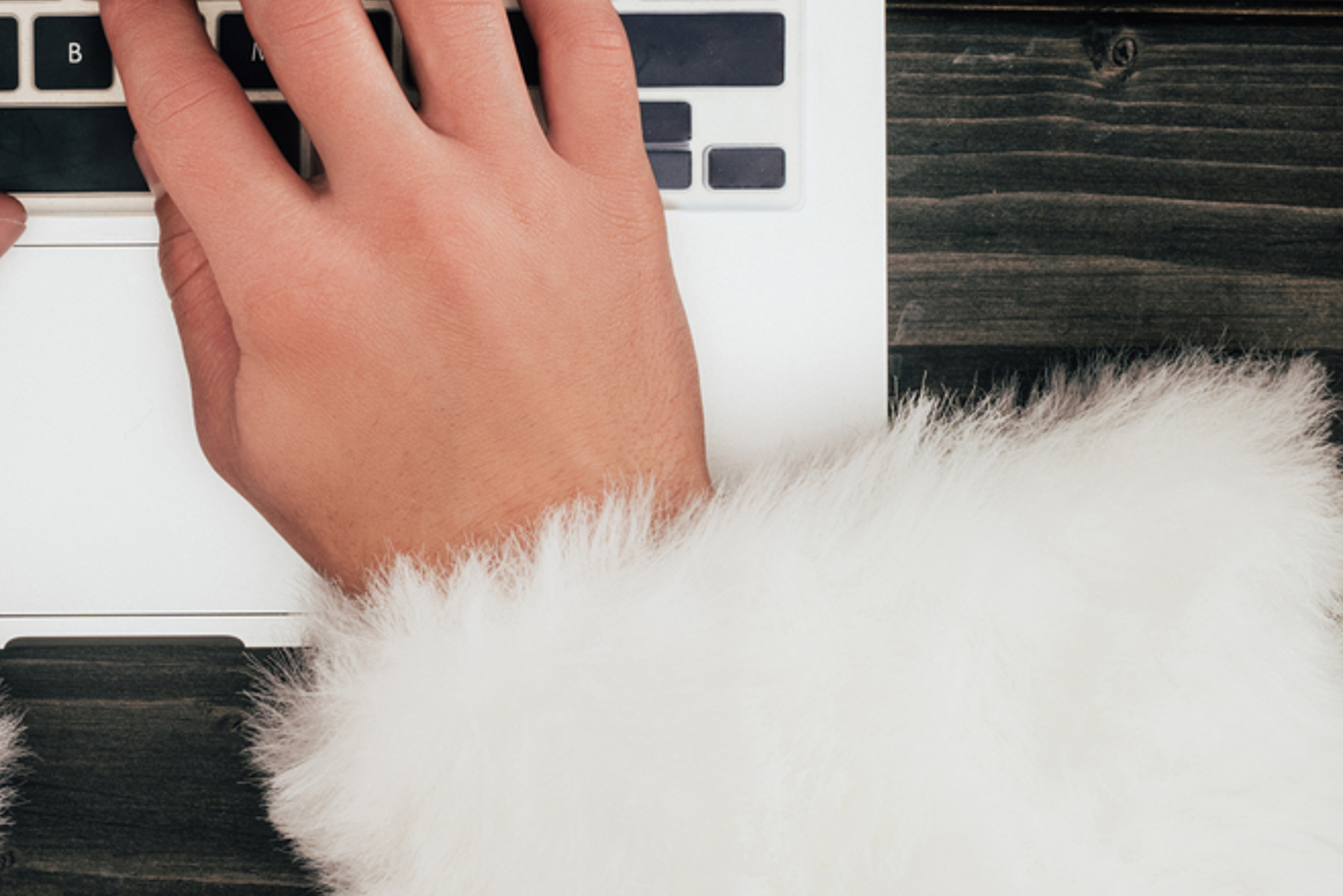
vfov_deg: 8.9
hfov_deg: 13.4
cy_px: -103
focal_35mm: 152
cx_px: 184
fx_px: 5671
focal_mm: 50
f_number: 9
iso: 200
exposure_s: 1/200
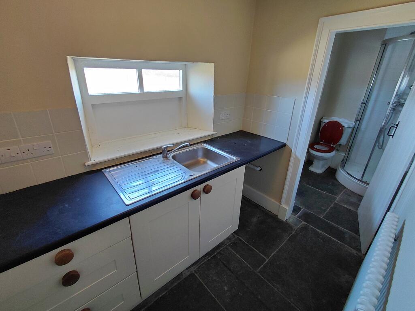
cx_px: 208
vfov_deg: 78.1
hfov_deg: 94.5
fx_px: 192
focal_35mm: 16
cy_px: 156
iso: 100
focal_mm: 1.64
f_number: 2.2
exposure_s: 1/50
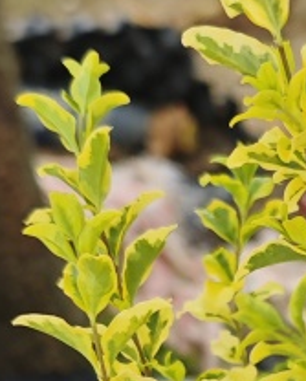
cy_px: 508
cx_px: 445
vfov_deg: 15.8
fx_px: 1299
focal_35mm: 115
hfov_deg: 12.8
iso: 50
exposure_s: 1/188
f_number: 1.6
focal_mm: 6.55
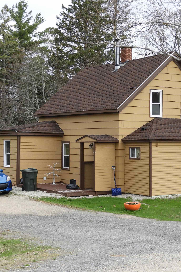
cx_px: 120
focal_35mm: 77
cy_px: 136
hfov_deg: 17.7
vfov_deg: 26.3
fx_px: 581
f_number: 4
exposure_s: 1/250
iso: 100
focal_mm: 9.9
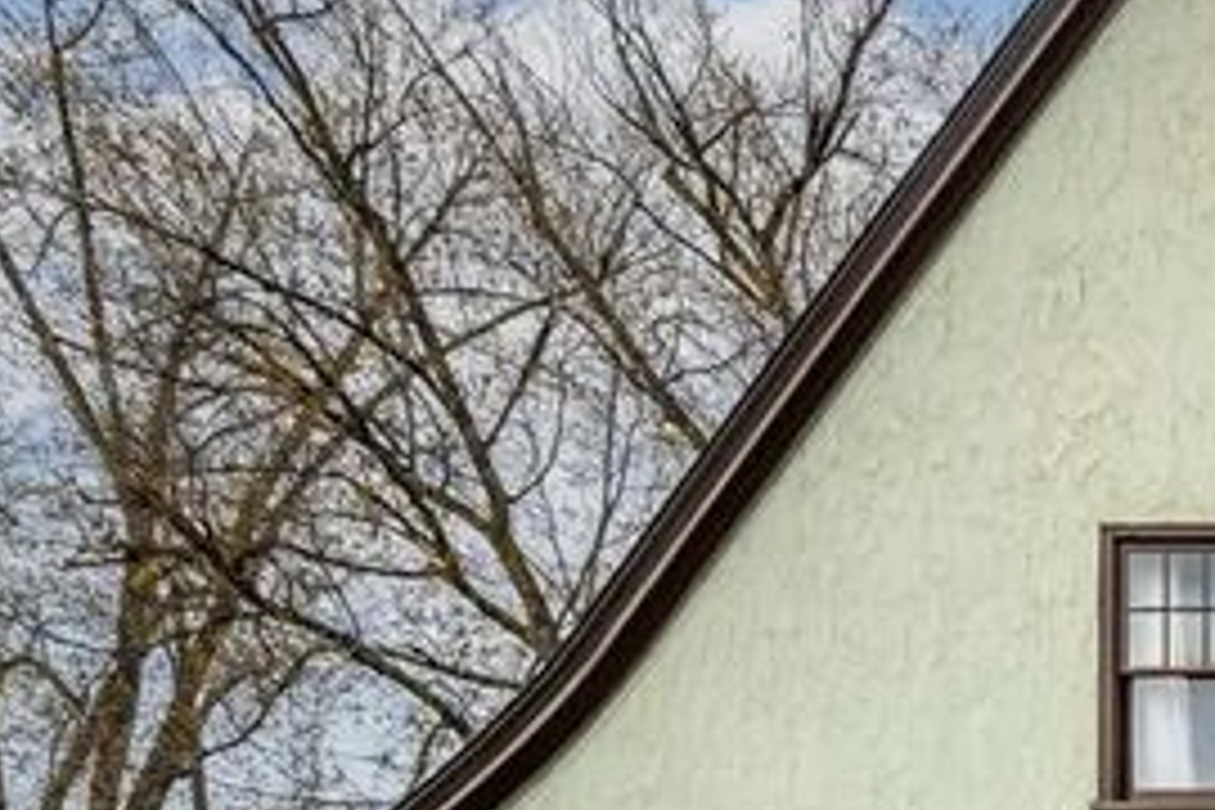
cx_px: 2030
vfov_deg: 23.1
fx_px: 1789
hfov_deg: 24.1
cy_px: 1008
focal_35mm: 53
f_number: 8
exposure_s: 1/400
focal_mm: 14
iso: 500
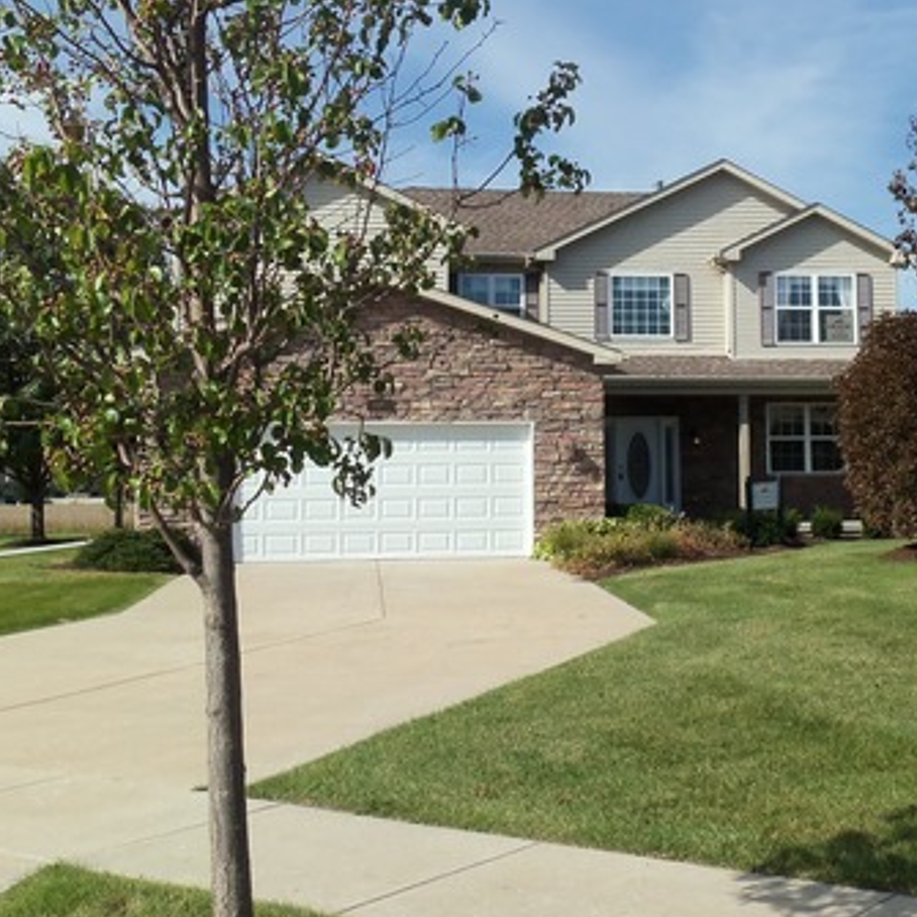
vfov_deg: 34.4
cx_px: 649
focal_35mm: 49
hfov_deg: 34.2
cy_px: 323
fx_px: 1469
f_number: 8.6
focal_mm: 5.2
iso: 80
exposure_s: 1/160
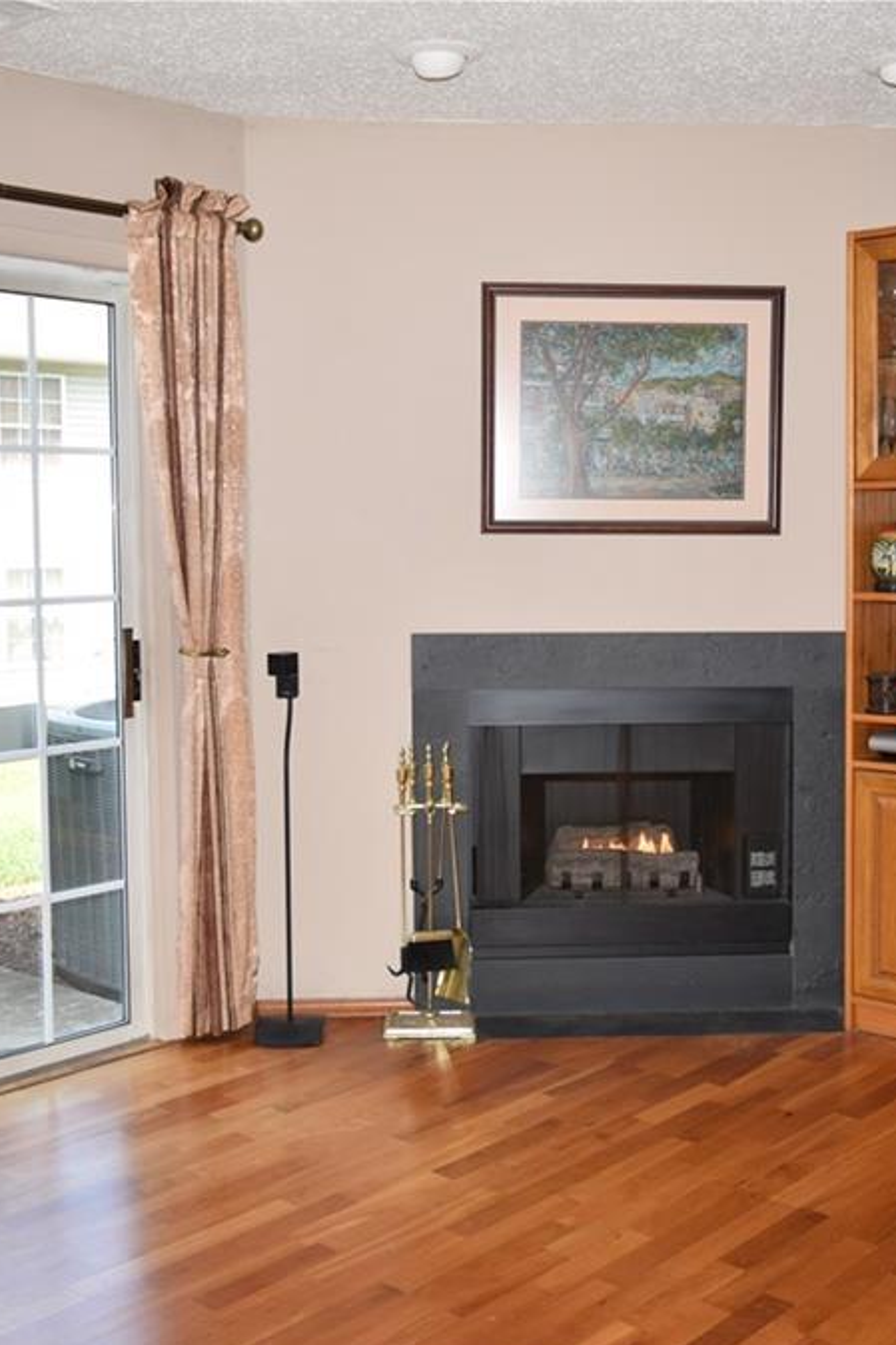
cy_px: 678
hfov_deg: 32.6
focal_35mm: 41
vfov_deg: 47.4
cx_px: 511
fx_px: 1531
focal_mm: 18
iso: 100
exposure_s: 1/125
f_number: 3.5
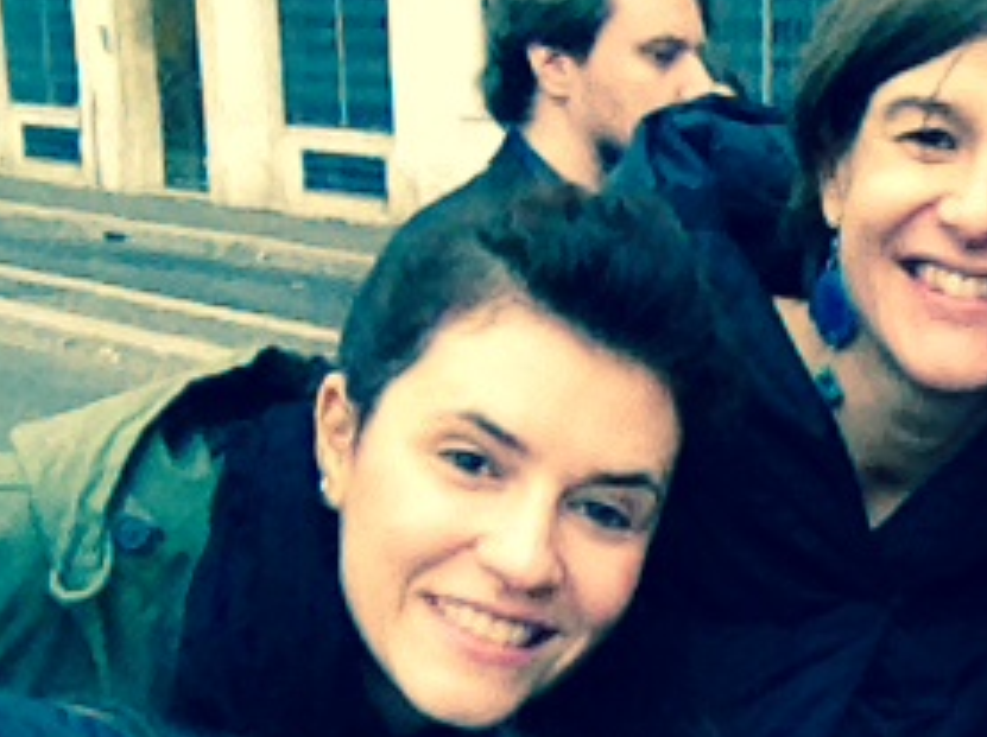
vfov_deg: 17.7
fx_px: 2307
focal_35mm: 81
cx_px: 987
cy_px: 755
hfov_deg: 23.2
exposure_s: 1/569
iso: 125
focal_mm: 1.85
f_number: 2.4
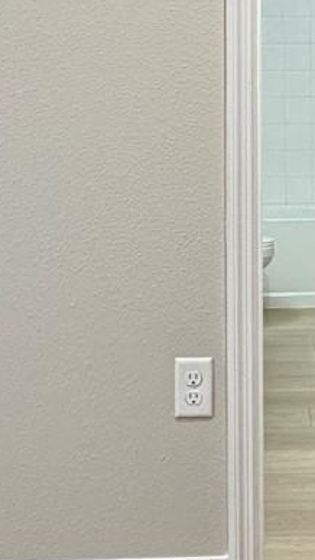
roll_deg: -0.4
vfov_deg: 32.4
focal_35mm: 63
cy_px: 114
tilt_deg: -1.2
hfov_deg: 18.8
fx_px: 934
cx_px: 290
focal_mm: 2.22
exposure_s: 1/60
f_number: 2.2
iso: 250
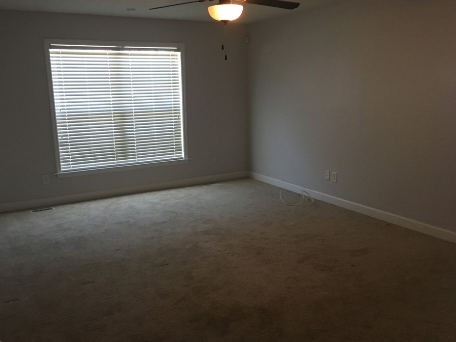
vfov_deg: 44.2
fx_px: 422
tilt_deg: -11.0
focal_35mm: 32
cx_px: 207
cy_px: 171
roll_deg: +1.6
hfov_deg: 56.7
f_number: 2.2
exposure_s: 1/30
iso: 125
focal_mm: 4.15
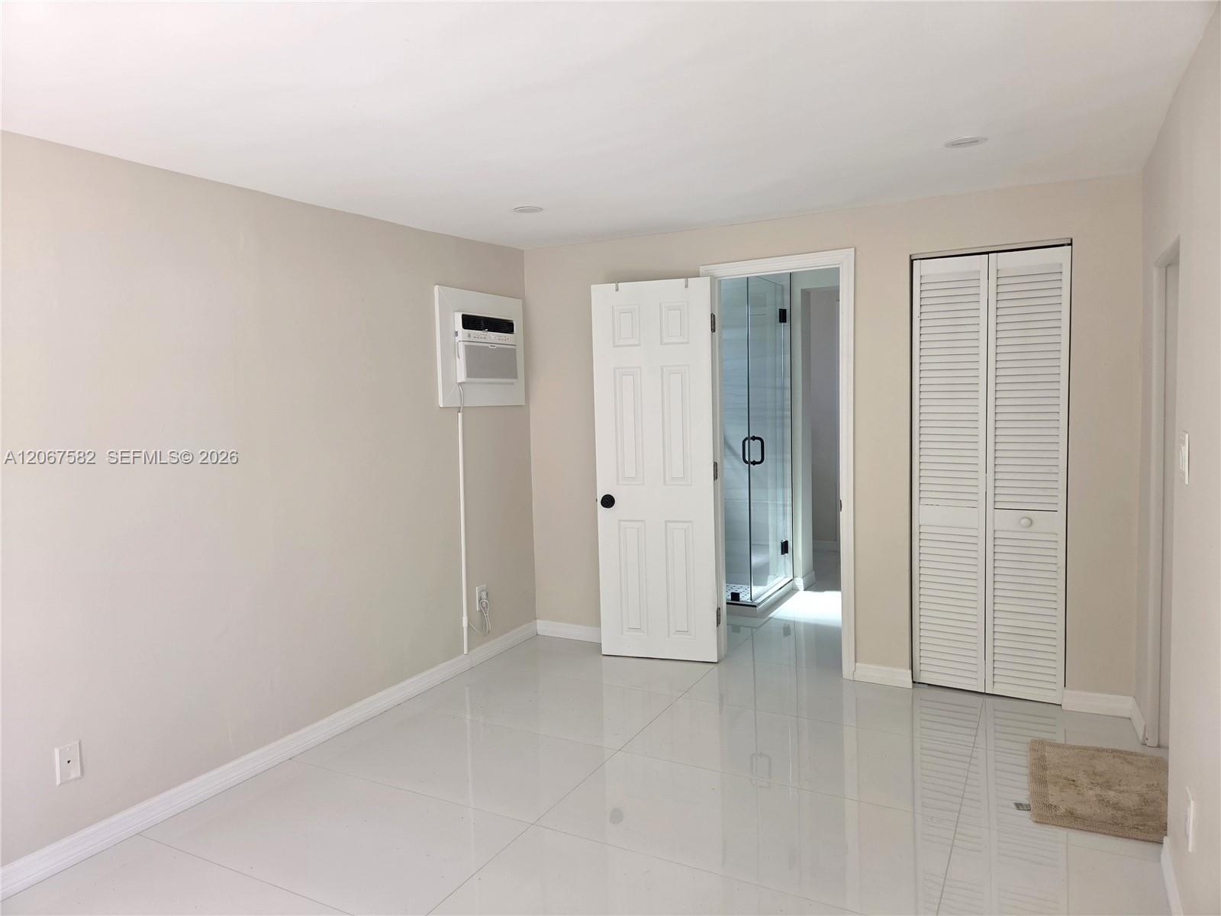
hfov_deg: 73.9
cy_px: 458
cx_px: 610
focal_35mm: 23
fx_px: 811
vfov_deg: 58.9
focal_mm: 5.4
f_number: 1.8
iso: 80
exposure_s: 1/180
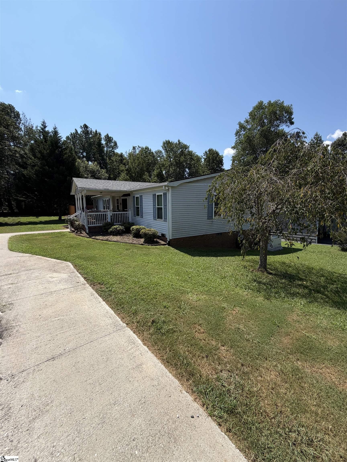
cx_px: 174
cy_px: 231
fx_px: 187
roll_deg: -1.4
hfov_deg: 85.7
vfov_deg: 102.1
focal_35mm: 14
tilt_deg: -5.5
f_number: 2.2
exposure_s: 1/901
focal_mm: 2.22
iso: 20
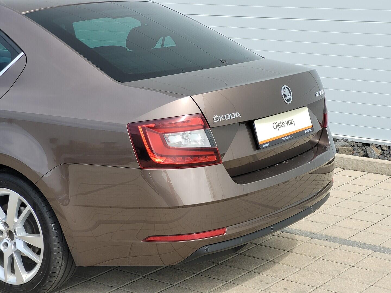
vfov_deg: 19.4
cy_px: 146
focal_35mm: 76
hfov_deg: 25.7
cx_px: 196
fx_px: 858
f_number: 2.4
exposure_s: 1/531
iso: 25
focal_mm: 7.12
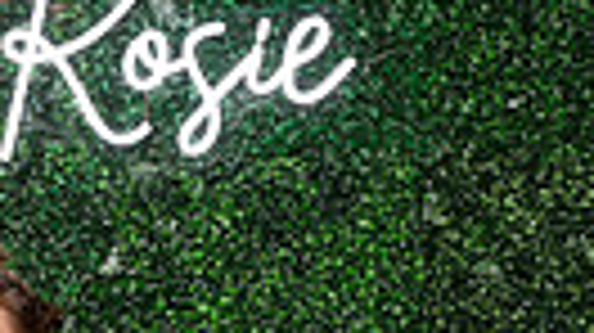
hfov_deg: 14.2
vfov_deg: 7.9
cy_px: 677
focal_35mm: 147
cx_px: -99
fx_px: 2313
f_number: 6.3
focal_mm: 32
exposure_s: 1/60
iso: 500
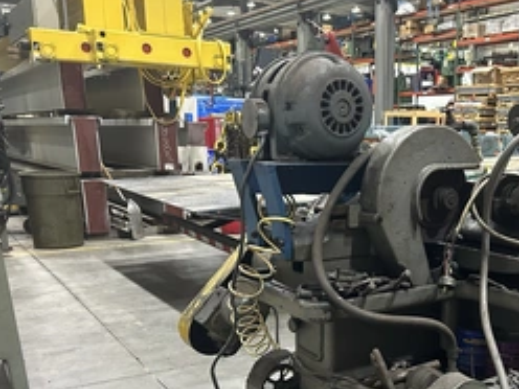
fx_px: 630
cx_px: 377
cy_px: 305
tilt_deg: -12.4
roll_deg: -0.1
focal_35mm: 42
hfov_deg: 43.6
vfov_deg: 33.5
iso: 500
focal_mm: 5.7
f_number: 1.5
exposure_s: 1/60
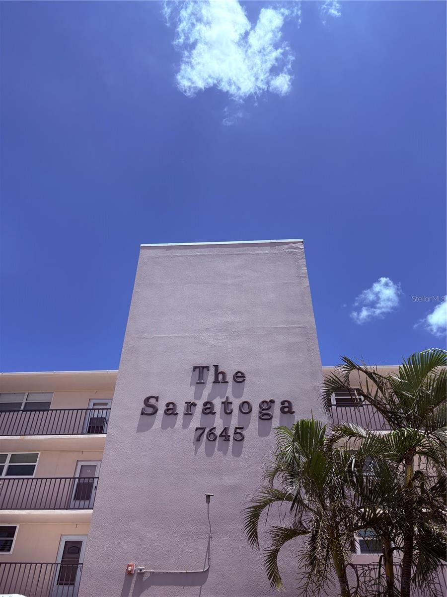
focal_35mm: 26
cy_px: 298
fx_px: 448
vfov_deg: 67.3
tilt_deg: +40.6
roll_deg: -0.8
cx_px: 224
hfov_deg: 53.1
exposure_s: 1/6329
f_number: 1.6
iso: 64
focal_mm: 5.96
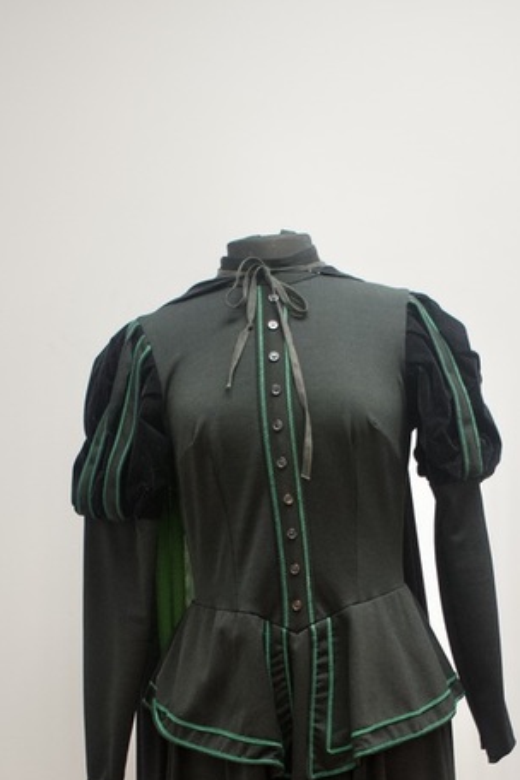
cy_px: 722
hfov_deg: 17.7
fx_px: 1668
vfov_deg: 25.4
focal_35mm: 77
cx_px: 304
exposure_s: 1/80
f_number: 3.8
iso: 800
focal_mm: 26
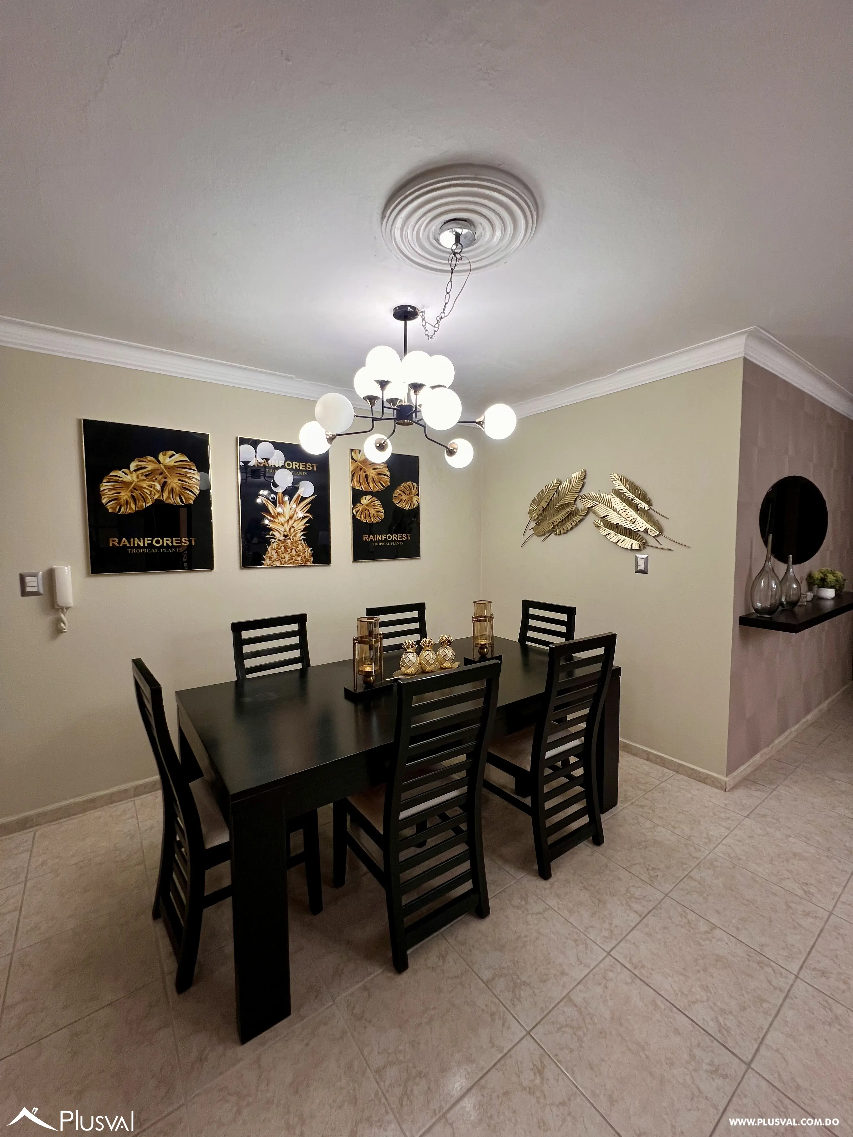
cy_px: 568
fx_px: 427
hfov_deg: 89.9
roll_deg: +0.7
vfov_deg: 106.2
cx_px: 426
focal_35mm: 13
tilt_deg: -4.0
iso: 125
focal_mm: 1.57
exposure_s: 1/30
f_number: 1.8
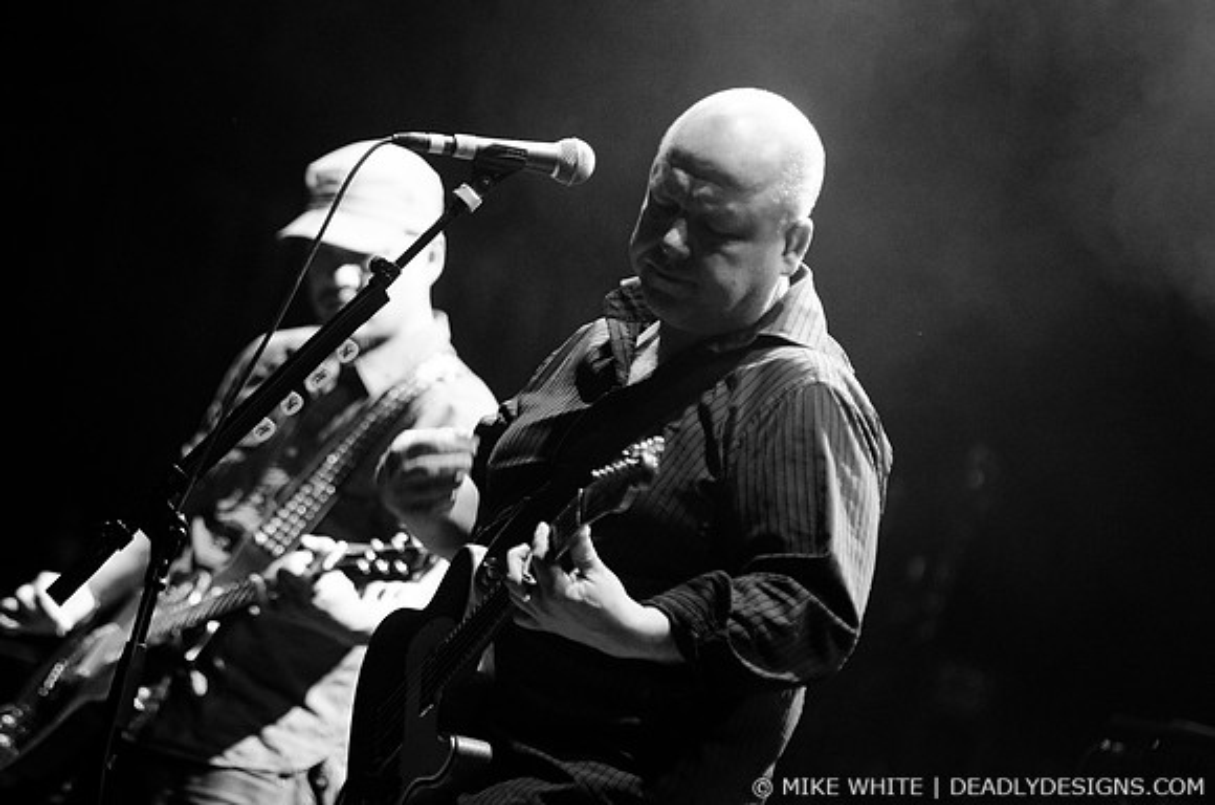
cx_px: 608
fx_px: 10103
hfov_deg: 6.9
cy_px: 402
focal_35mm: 300
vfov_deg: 4.6
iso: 1600
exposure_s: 1/320
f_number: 3.5
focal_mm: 200
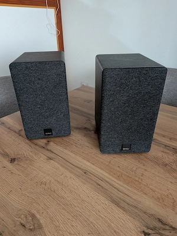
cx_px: 88
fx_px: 164
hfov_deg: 56.8
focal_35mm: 24
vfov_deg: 71.6
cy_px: 118
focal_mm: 4.53
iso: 549
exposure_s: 1/23.8
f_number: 1.7
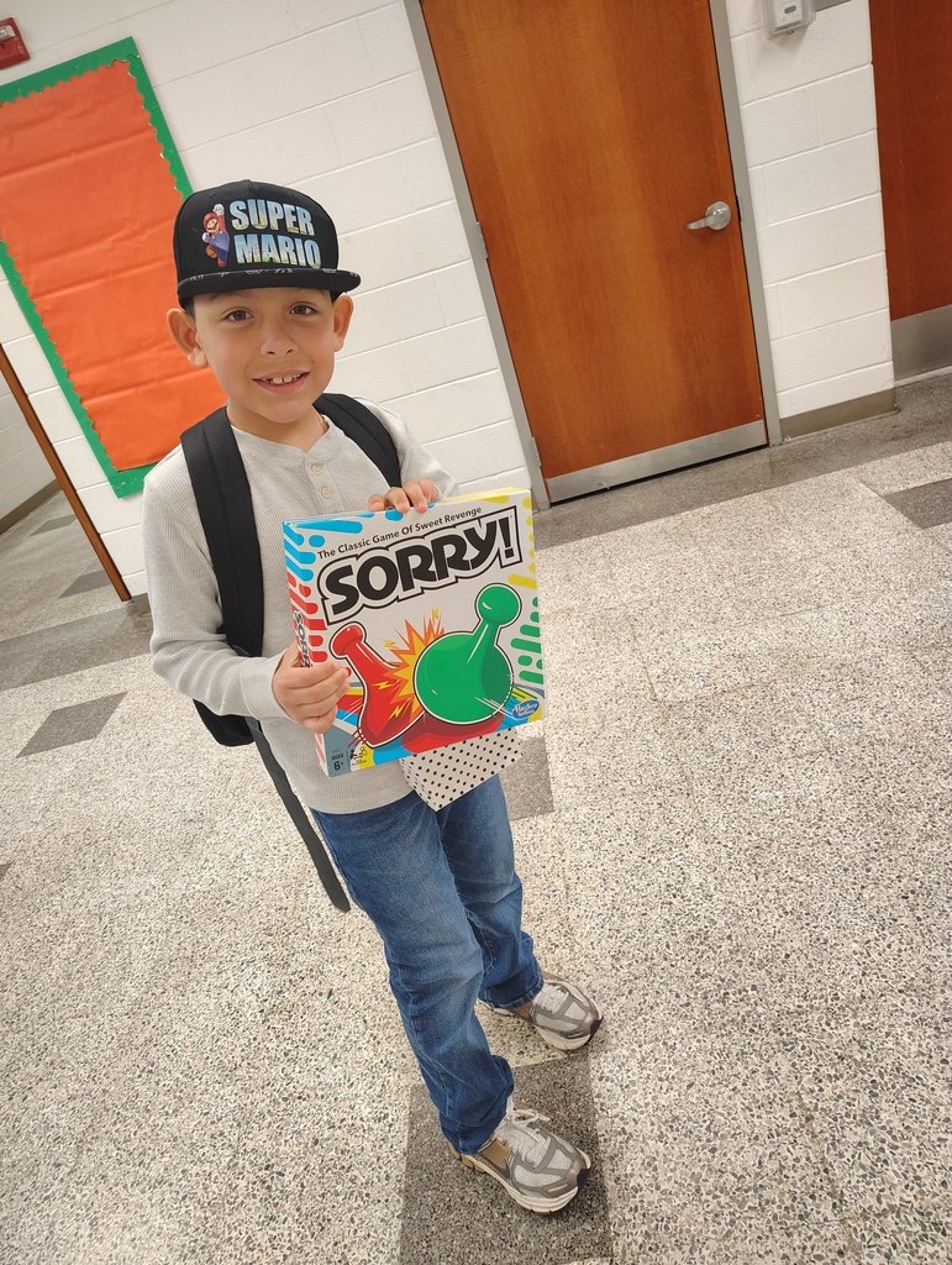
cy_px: 632
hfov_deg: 56.9
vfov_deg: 71.5
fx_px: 878
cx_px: 476
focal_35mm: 24
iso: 1300
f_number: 1.8
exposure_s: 1/60
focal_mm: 5.56
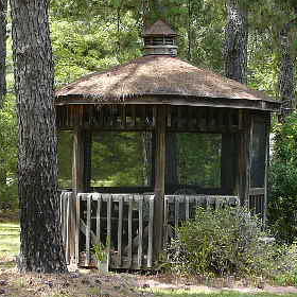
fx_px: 1155
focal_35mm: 119
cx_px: 154
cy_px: 142
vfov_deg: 14.7
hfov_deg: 14.7
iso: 80
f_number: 3.3
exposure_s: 1/160
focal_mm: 7
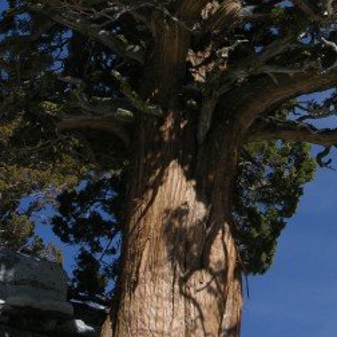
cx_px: 274
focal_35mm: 178
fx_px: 1961
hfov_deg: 9.8
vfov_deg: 9.8
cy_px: 119
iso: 50
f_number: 5.8
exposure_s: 1/382
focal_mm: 16.8
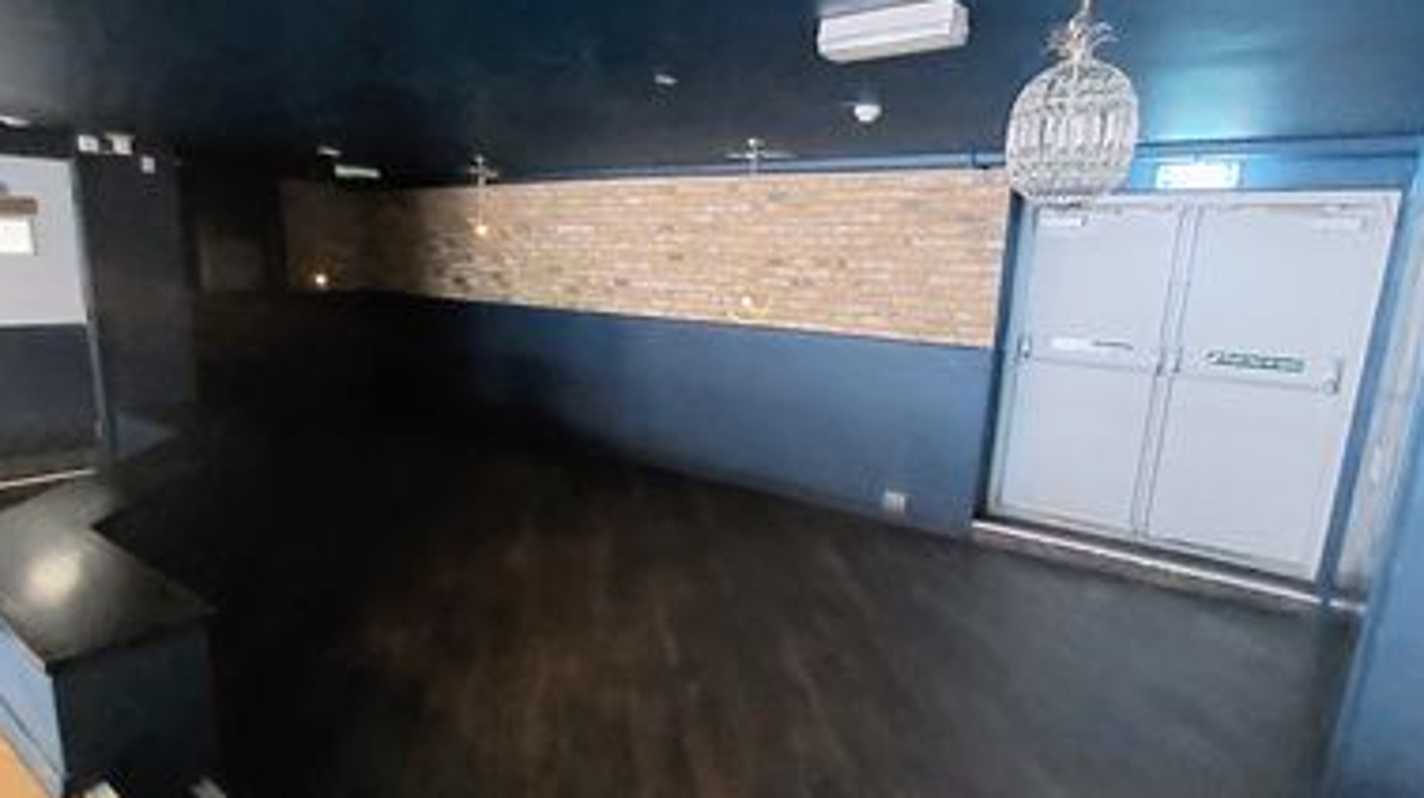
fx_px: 566
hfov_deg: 103.0
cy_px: 429
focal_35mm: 15
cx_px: 678
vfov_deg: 70.3
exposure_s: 1/10
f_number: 2.2
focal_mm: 1.74
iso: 1600
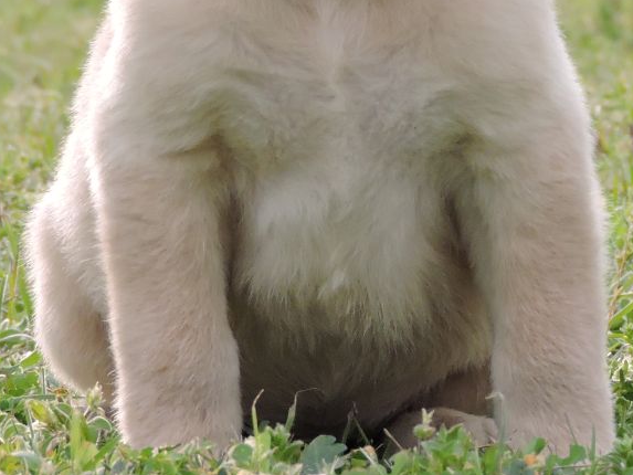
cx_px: 450
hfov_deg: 4.9
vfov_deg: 3.7
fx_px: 7408
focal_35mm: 405
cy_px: 21
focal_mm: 25.9
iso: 400
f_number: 4.4
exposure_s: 1/400
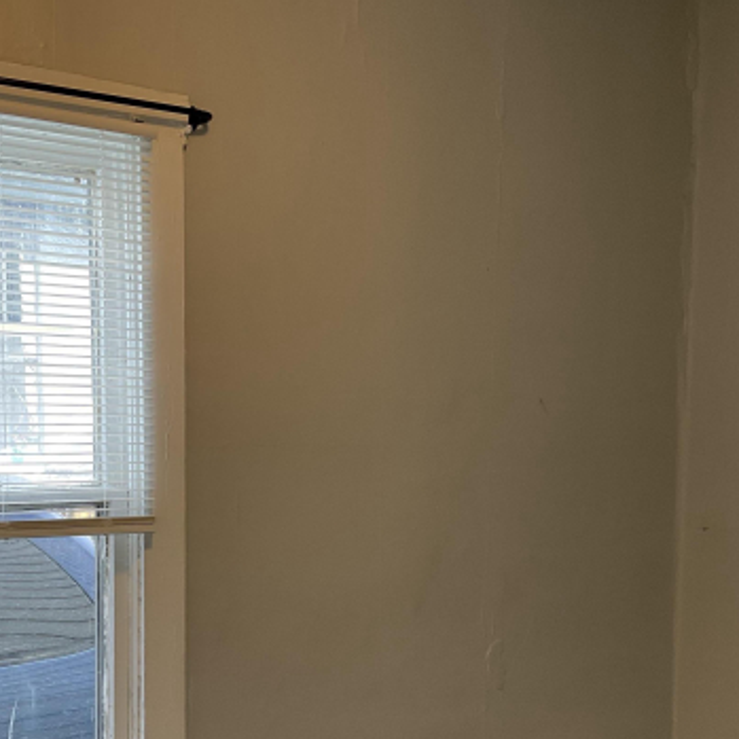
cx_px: 308
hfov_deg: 34.6
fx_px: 1184
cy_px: 527
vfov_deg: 34.2
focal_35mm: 49
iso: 40
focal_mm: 3
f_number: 1.8
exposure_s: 1/60
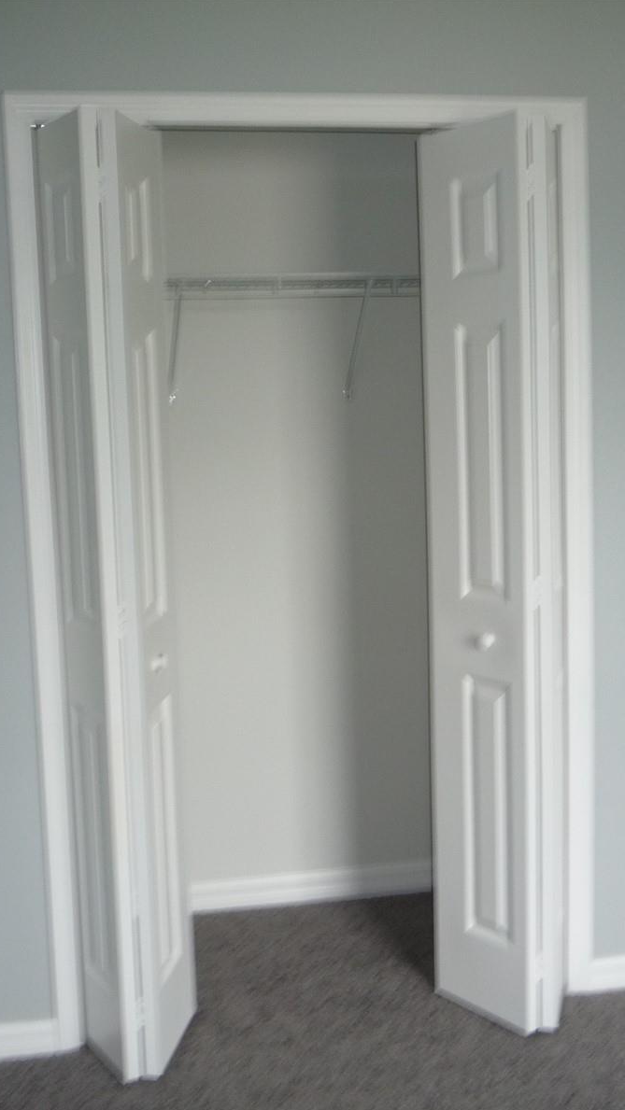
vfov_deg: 46.4
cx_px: 334
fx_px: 1296
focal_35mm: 44
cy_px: 556
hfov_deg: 27.1
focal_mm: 5.2
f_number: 3.3
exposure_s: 1/30
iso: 100
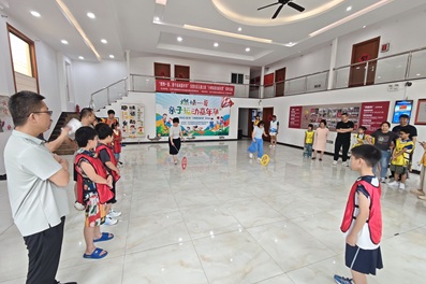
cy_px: 141
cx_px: 209
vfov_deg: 77.2
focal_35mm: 15
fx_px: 177
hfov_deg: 100.4
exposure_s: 1/50
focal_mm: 2.16
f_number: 2.2
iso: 400
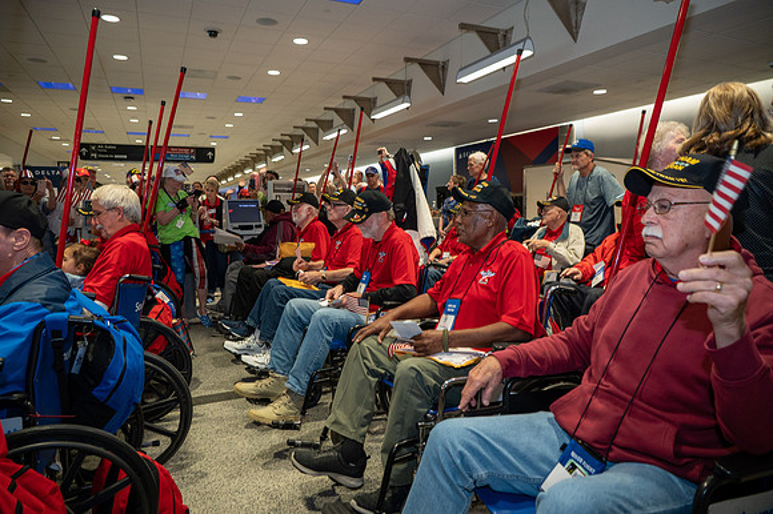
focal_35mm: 24
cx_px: 386
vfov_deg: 53.1
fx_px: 515
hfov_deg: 73.8
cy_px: 257
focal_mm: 24
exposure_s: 1/60
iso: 1400
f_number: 4.5
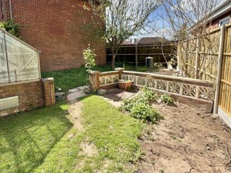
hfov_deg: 80.7
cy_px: 69
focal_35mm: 20
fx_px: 133
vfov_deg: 65.3
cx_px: 91
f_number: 2.2
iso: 32
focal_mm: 2.22
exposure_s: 1/770
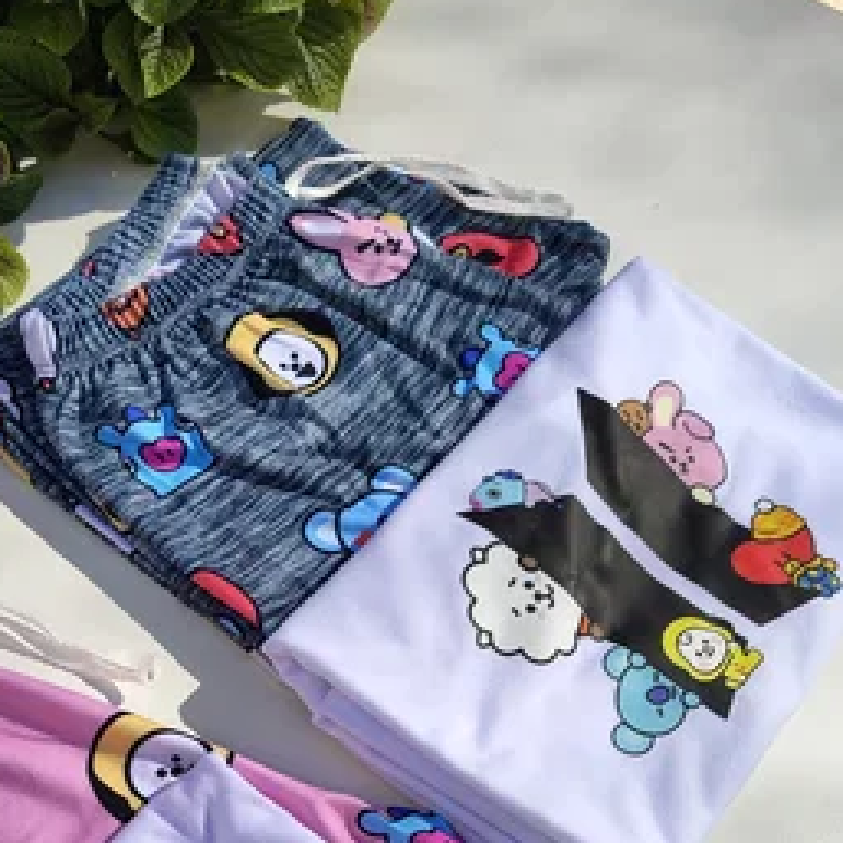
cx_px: 200
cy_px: 802
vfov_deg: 35.4
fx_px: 1212
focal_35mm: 44
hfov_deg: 37.3
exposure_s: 1/664
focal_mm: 5.56
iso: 100
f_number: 1.8
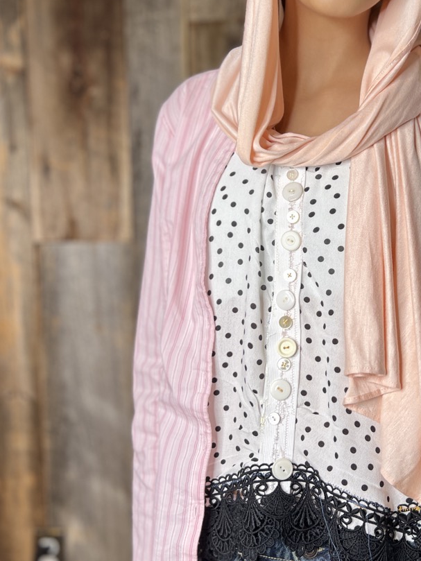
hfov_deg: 31.4
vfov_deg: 42.0
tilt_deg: -4.8
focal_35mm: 45
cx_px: 331
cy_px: 257
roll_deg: +0.4
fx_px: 730
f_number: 1.5
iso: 50
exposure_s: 1/120
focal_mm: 5.7
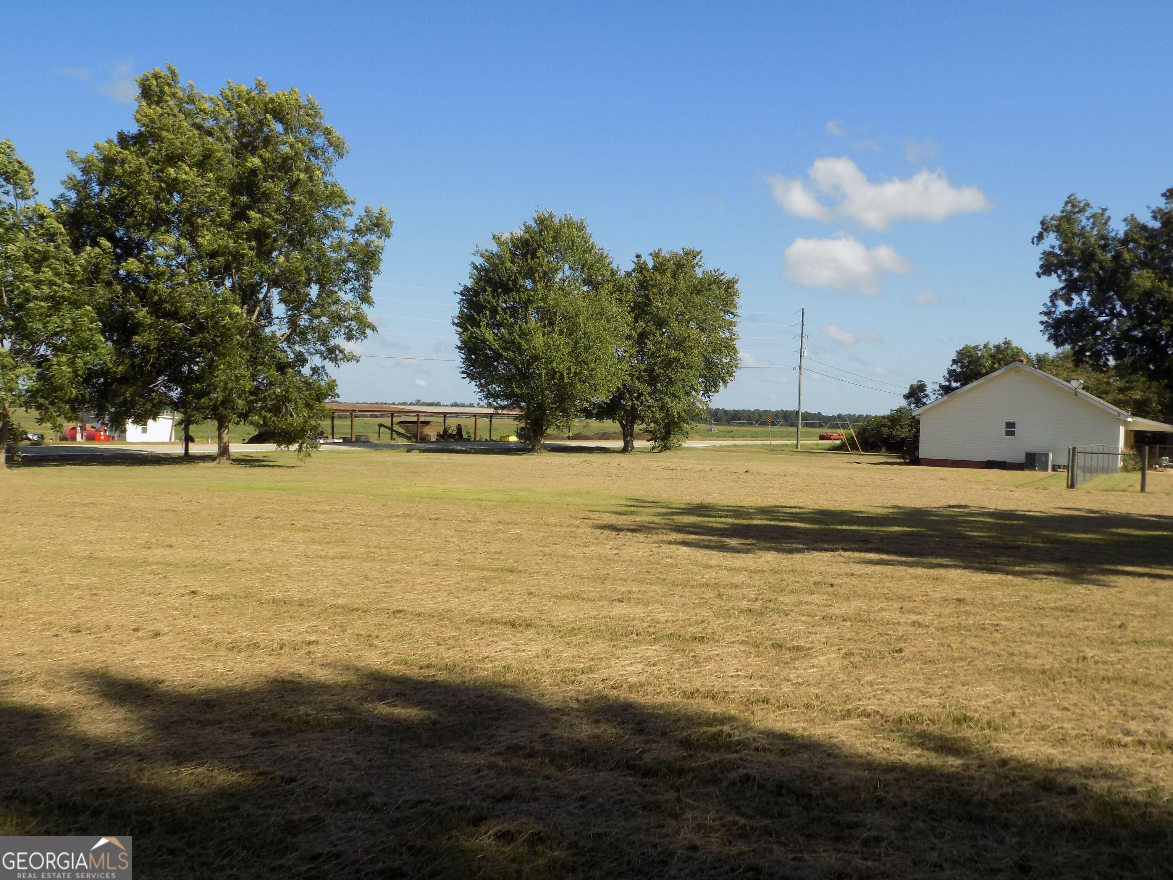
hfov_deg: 60.0
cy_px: 440
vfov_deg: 46.8
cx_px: 586
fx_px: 1017
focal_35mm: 30
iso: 80
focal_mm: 5.3
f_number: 3.3
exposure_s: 1/800
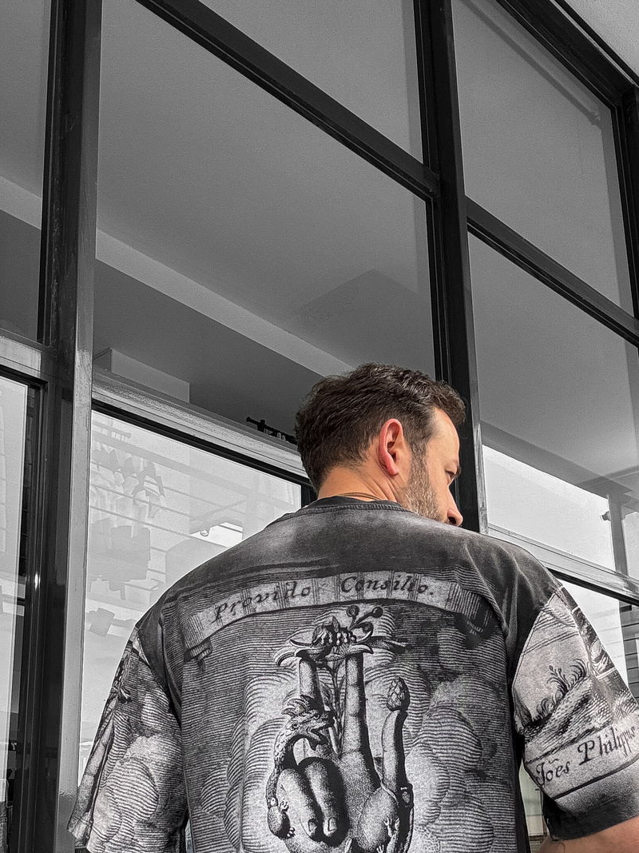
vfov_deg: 41.4
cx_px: 331
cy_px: 584
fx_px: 1108
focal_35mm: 45
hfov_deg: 32.2
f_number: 1.9
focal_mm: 2.69
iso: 25
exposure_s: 1/120
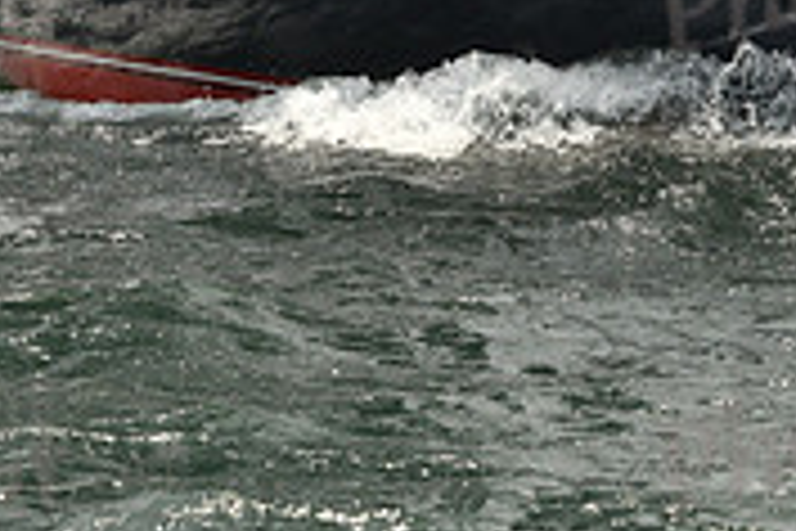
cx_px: 427
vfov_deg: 5.9
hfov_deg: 9.0
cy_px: -232
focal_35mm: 230
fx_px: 5085
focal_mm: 70
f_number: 10
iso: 400
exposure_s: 1/1250
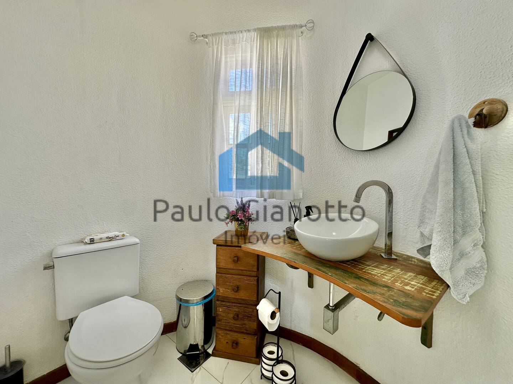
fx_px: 207
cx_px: 256
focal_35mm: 14
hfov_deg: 102.1
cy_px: 192
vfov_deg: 85.7
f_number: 2.2
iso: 50
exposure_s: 1/120
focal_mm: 2.22
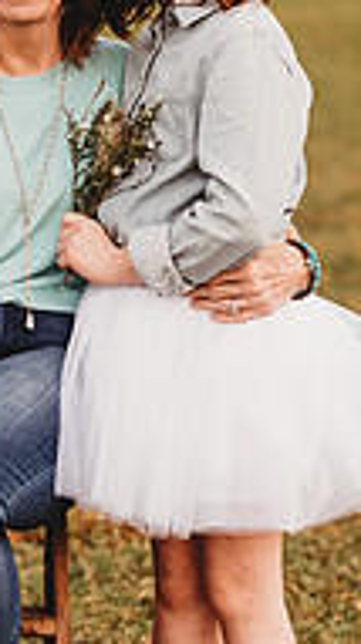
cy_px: 192
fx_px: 3585
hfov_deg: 5.8
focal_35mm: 210
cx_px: 3
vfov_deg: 10.3
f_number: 2.2
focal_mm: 85
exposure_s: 1/125
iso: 125
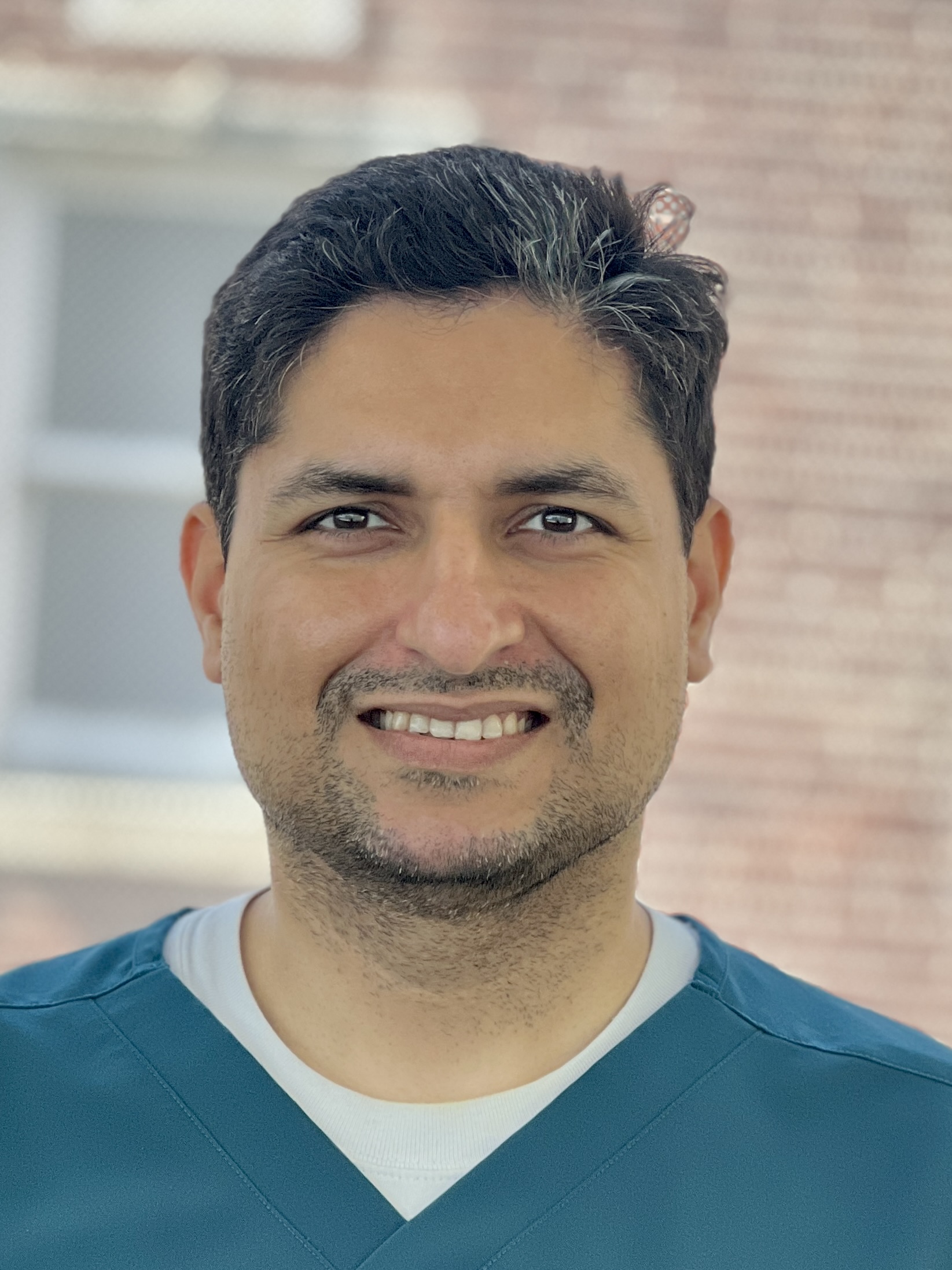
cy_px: 635
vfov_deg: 25.3
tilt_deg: -2.8
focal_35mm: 77
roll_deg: +0.3
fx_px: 2823
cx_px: 476
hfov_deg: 19.1
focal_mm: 9
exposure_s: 1/121
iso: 100
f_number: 2.8
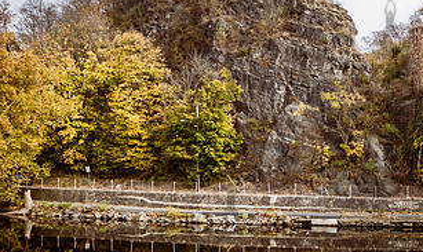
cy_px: 164
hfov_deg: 28.1
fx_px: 808
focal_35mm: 71
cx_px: 390
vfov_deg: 17.7
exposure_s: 1/1250
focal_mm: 24
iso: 200
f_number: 2.8
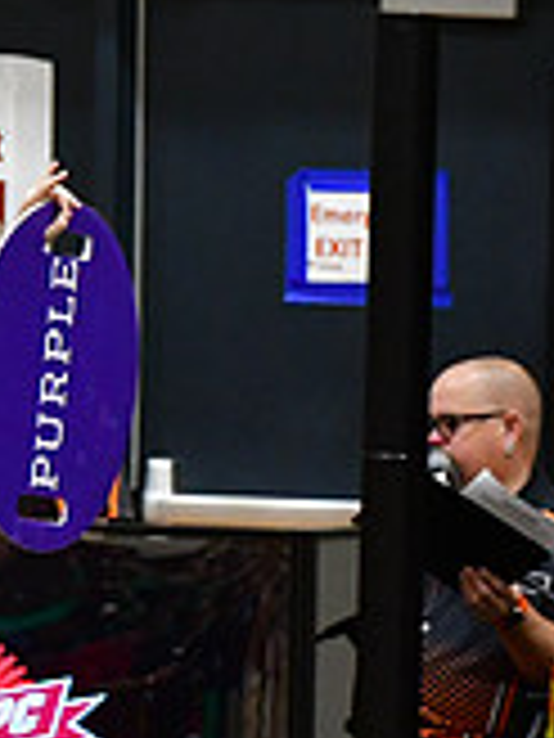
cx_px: 1293
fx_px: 14617
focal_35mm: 685
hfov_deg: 2.2
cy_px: 853
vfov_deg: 2.9
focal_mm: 135
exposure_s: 1/500
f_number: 3.5
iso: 5000
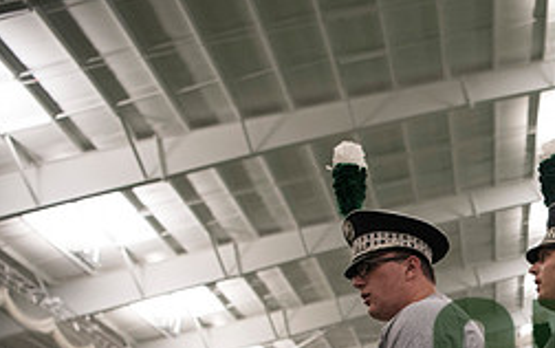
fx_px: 923
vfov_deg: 20.2
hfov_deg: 30.2
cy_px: 402
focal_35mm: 61
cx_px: 599
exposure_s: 1/320
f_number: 3.2
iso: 3200
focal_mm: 26
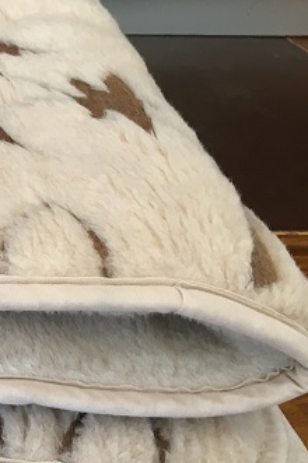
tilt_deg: -30.9
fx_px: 939
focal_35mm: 73
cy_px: 259
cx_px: -183
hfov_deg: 16.6
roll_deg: -2.4
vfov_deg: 27.7
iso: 64
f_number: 2.2
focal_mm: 4.15
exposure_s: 1/33
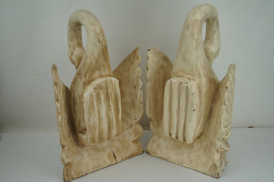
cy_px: 91
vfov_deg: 25.7
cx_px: 137
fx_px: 399
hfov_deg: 37.9
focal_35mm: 52
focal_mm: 35
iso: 125
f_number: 5
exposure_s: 1/160
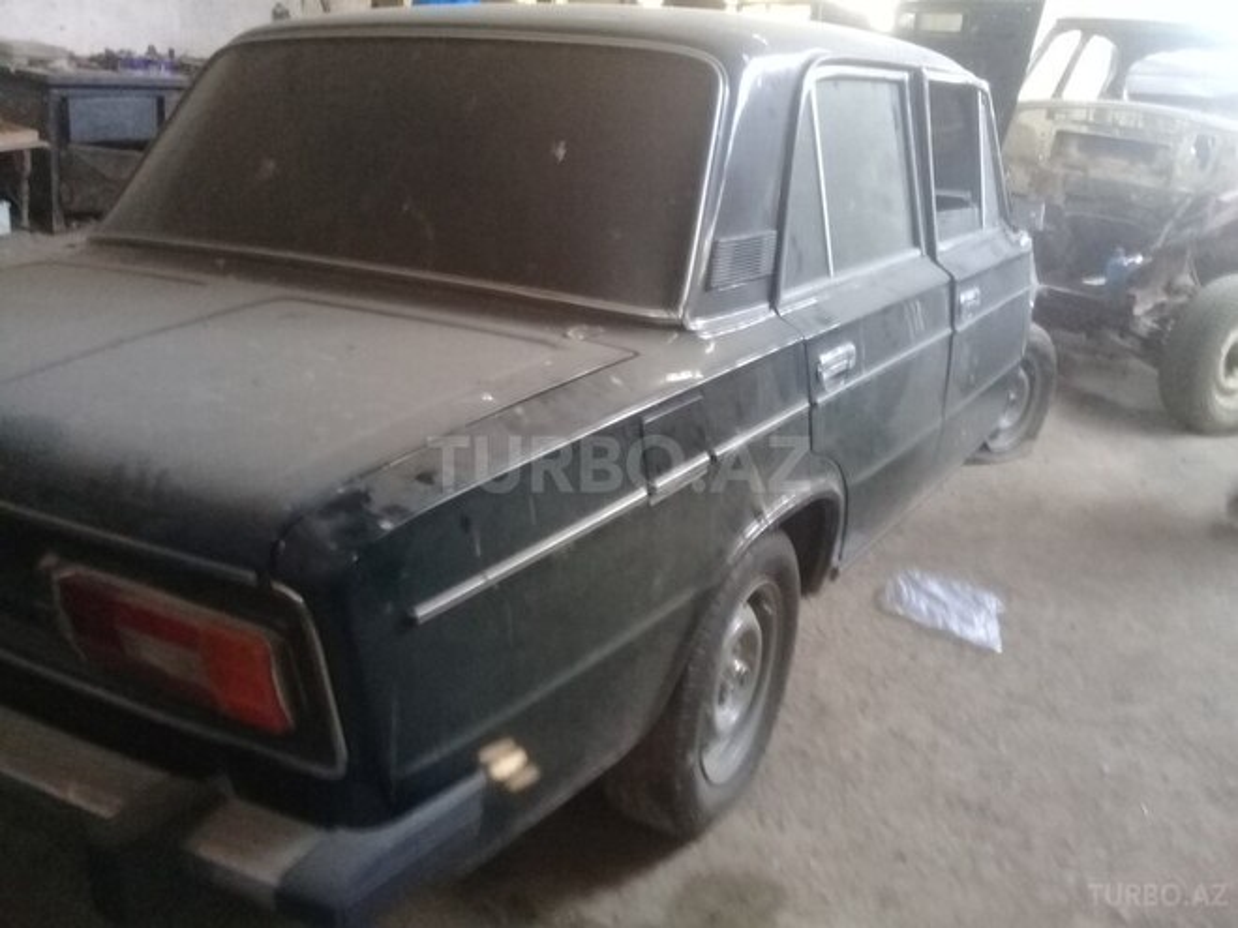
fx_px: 1109
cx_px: 619
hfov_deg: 58.4
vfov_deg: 45.4
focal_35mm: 31
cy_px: 464
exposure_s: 1/17
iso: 320
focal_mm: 3.3
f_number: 2.2
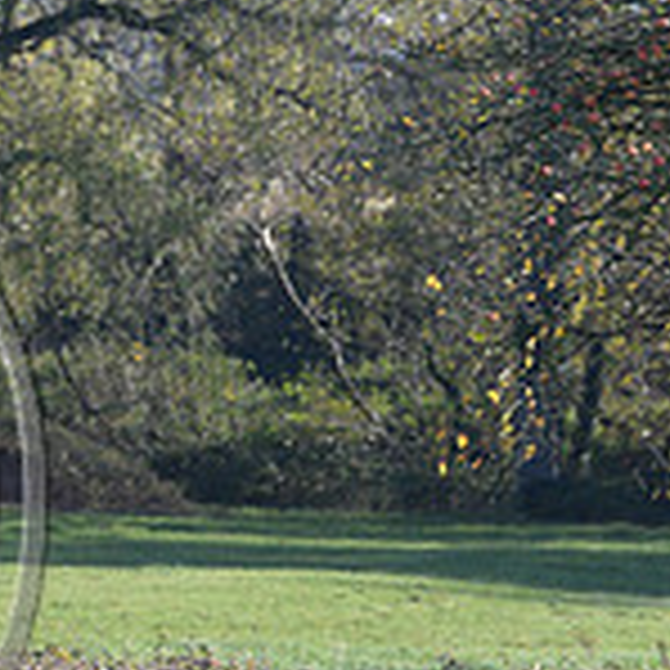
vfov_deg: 4.8
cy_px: 436
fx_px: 7971
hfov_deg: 4.8
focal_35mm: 364
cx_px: -468
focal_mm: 110
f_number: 5.6
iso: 1000
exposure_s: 1/1250
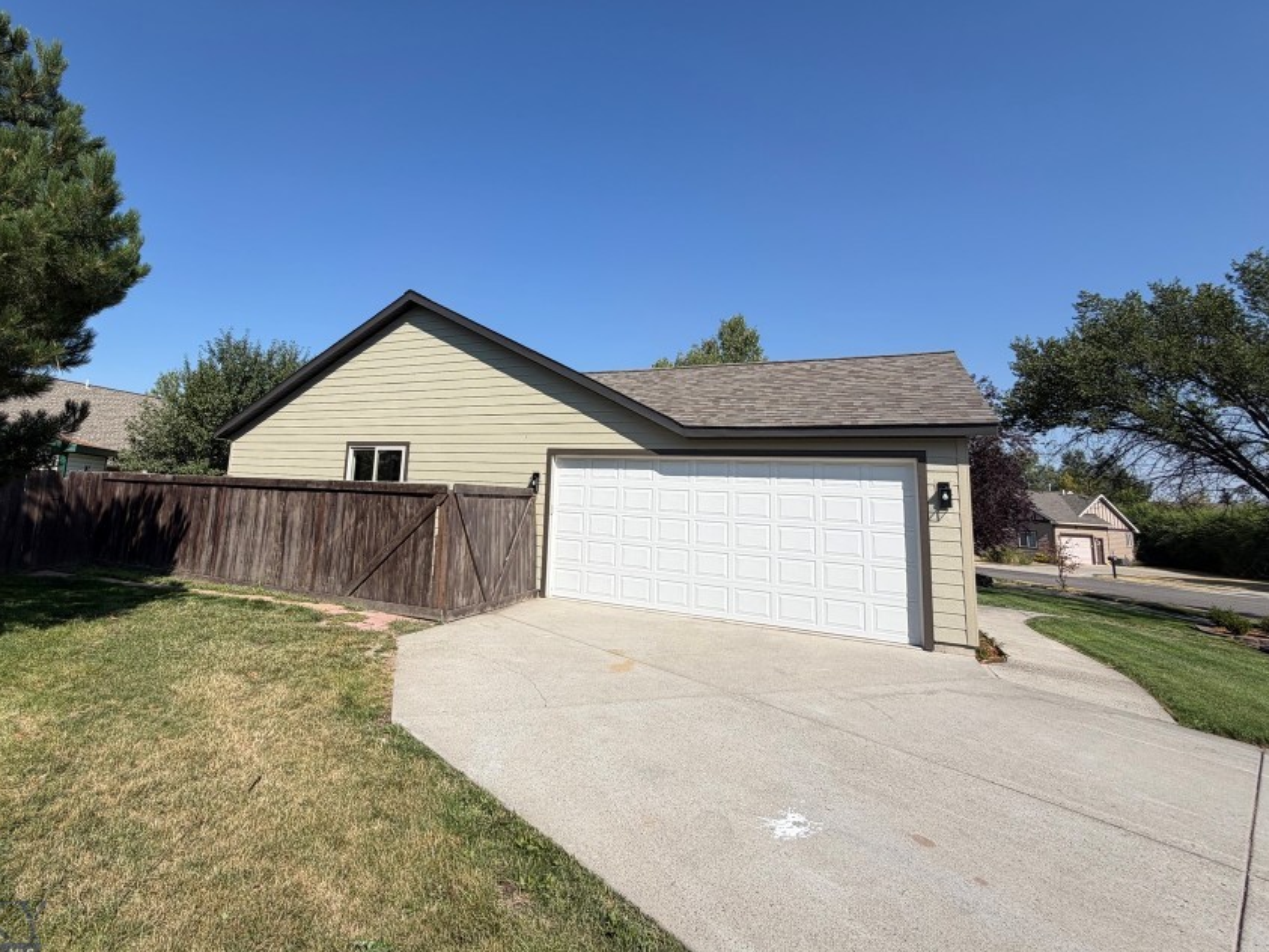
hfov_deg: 90.2
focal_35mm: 17
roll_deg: -0.8
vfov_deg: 74.3
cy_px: 407
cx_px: 528
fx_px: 623
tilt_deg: +11.1
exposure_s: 1/928
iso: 20
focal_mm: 2.22
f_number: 2.2
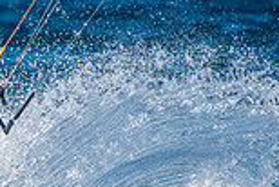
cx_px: -73
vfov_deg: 0.6
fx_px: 17935
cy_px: 280
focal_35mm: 2312
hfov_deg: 0.9
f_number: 5.6
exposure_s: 1/1600
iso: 90
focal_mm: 500
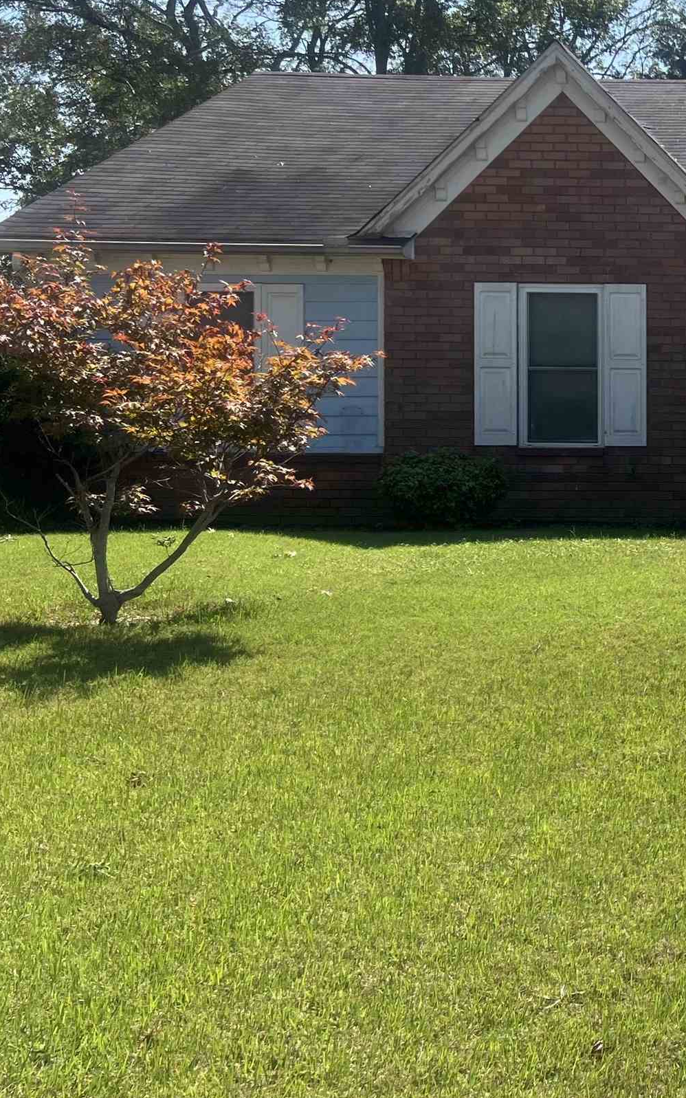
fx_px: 1586
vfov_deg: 38.1
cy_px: 446
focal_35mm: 53
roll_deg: -0.3
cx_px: 977
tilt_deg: -0.3
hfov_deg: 21.2
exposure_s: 1/3968
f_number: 1.5
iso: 50
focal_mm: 5.7
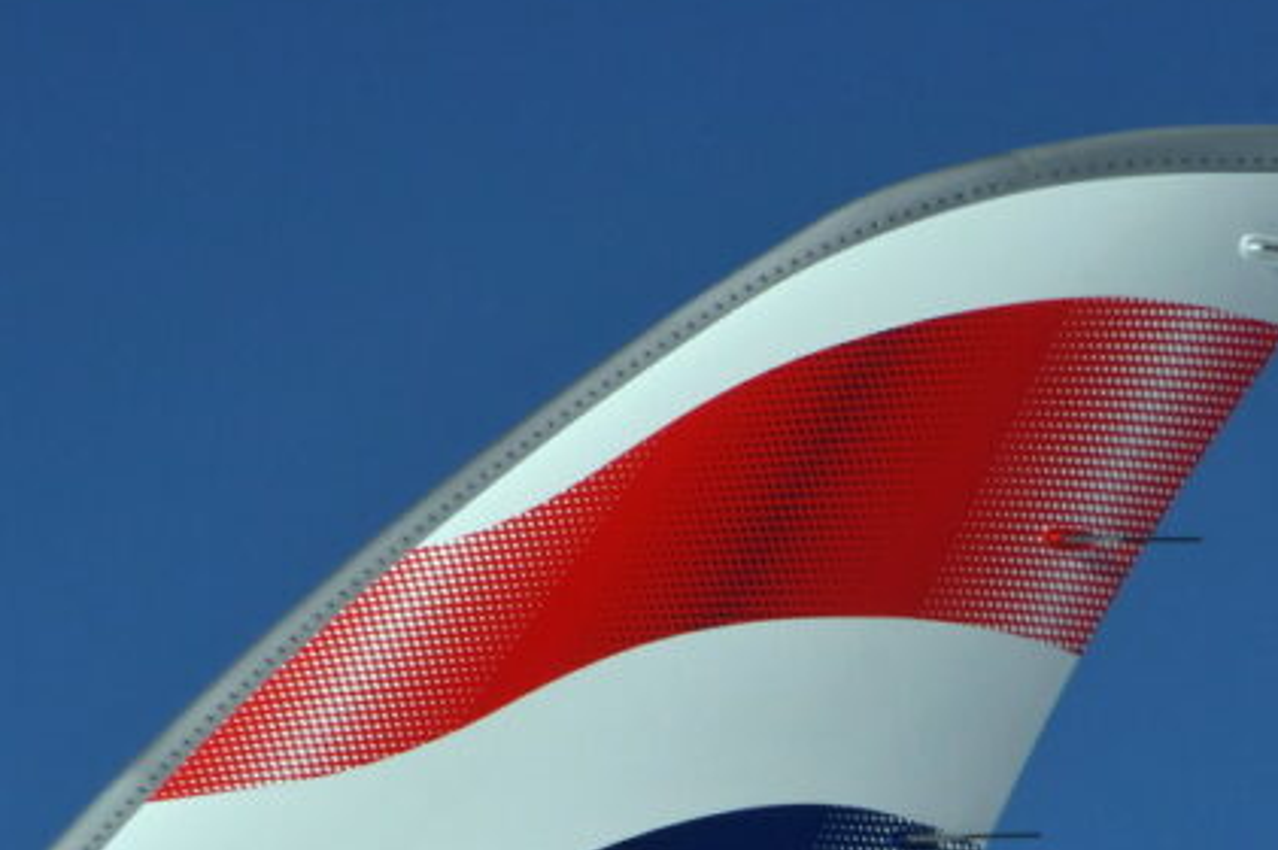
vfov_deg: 2.2
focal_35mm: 630
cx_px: 525
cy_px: 730
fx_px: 22347
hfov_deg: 3.3
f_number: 16
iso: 800
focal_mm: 230
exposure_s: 1/2000
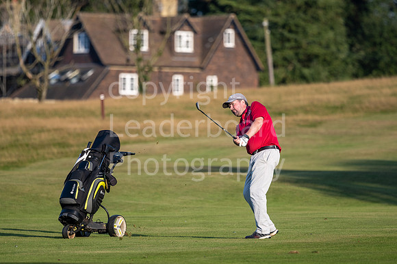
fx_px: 4959
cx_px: 198
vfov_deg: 3.1
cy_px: 132
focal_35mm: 450
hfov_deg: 4.6
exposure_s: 1/1250
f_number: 4
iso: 200
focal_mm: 300
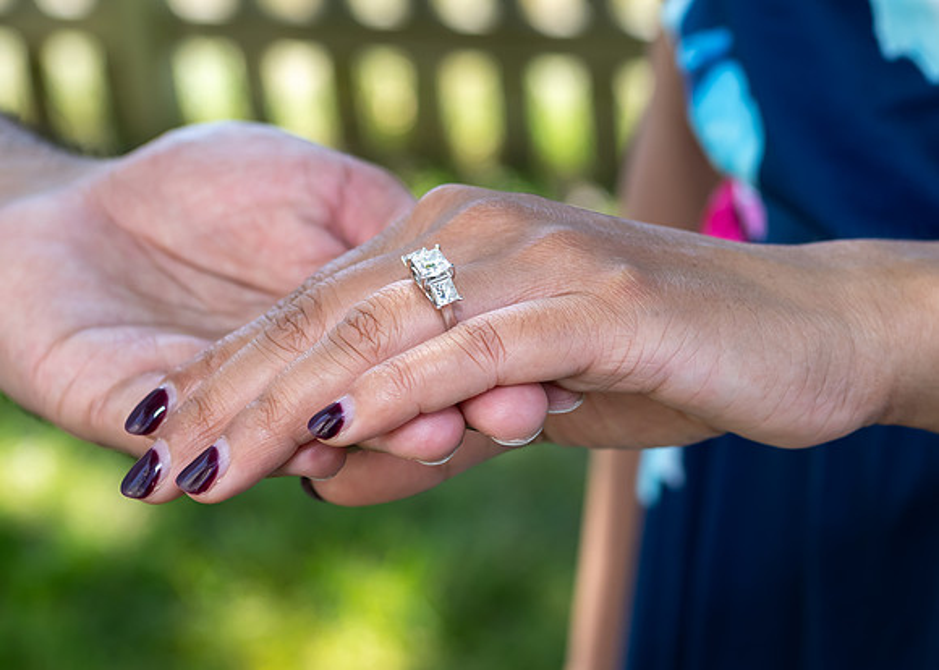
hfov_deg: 19.0
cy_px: 343
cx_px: 615
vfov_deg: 13.6
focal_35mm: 105
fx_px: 2801
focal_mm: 55
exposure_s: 1/250
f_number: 5
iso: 360
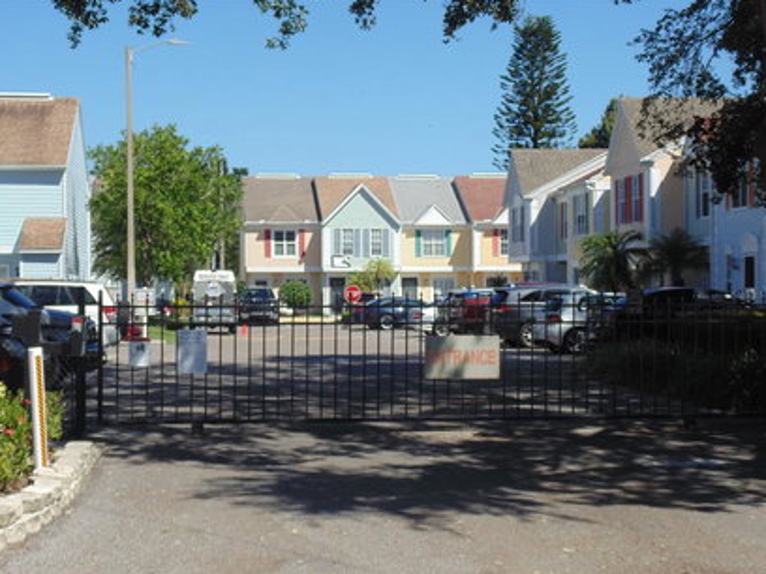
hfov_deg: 28.6
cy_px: 295
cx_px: 378
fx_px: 1505
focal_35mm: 68
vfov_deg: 21.6
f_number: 4.1
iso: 80
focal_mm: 11.7
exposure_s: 1/800
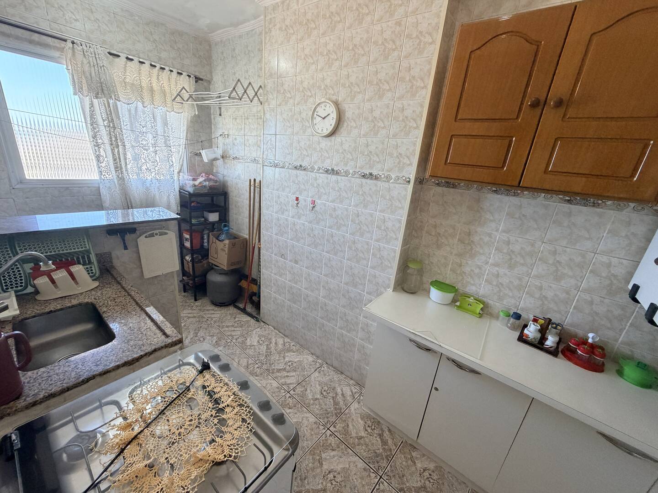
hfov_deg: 102.1
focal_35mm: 14
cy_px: 246
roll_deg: -5.3
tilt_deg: -18.7
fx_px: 266
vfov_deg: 85.7
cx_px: 329
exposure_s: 1/120
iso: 250
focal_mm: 2.22
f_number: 2.2
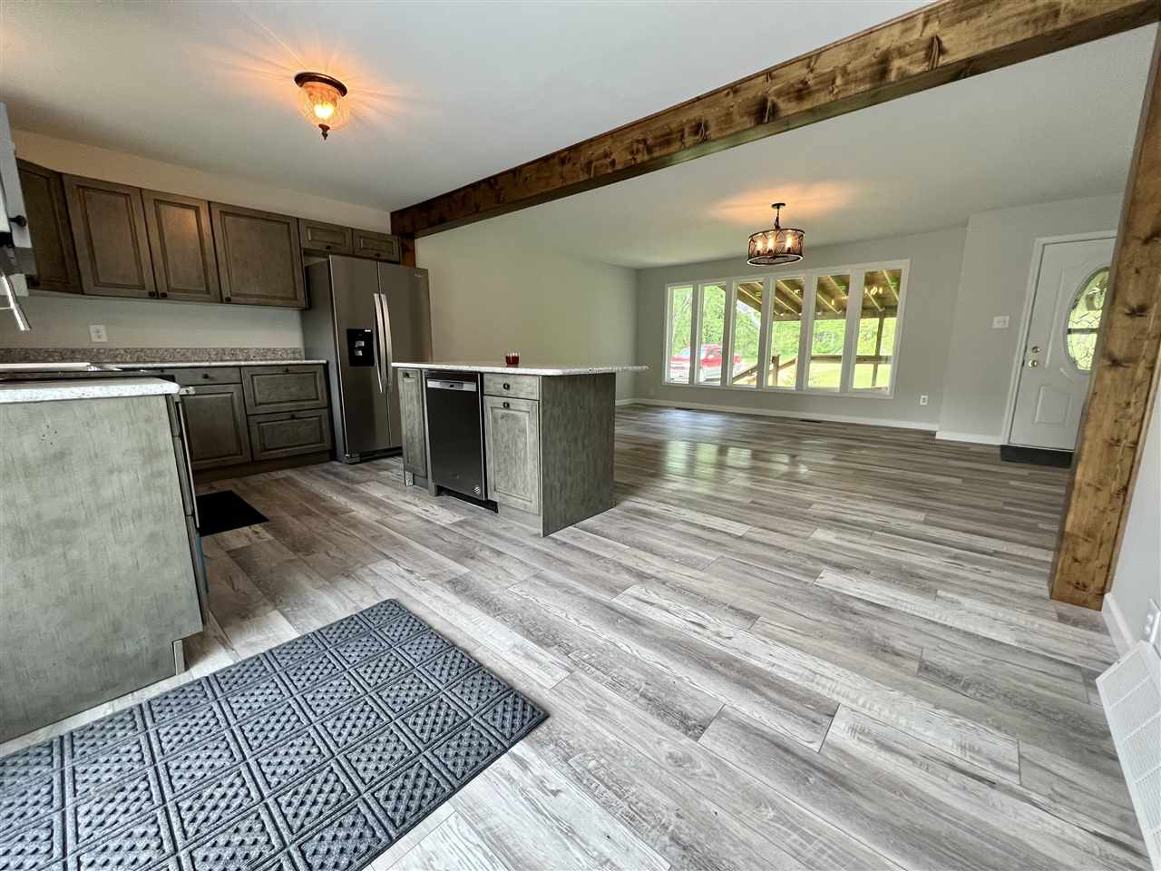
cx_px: 580
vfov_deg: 89.9
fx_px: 436
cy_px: 436
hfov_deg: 106.2
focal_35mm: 13
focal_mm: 1.57
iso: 160
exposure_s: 1/120
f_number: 1.8
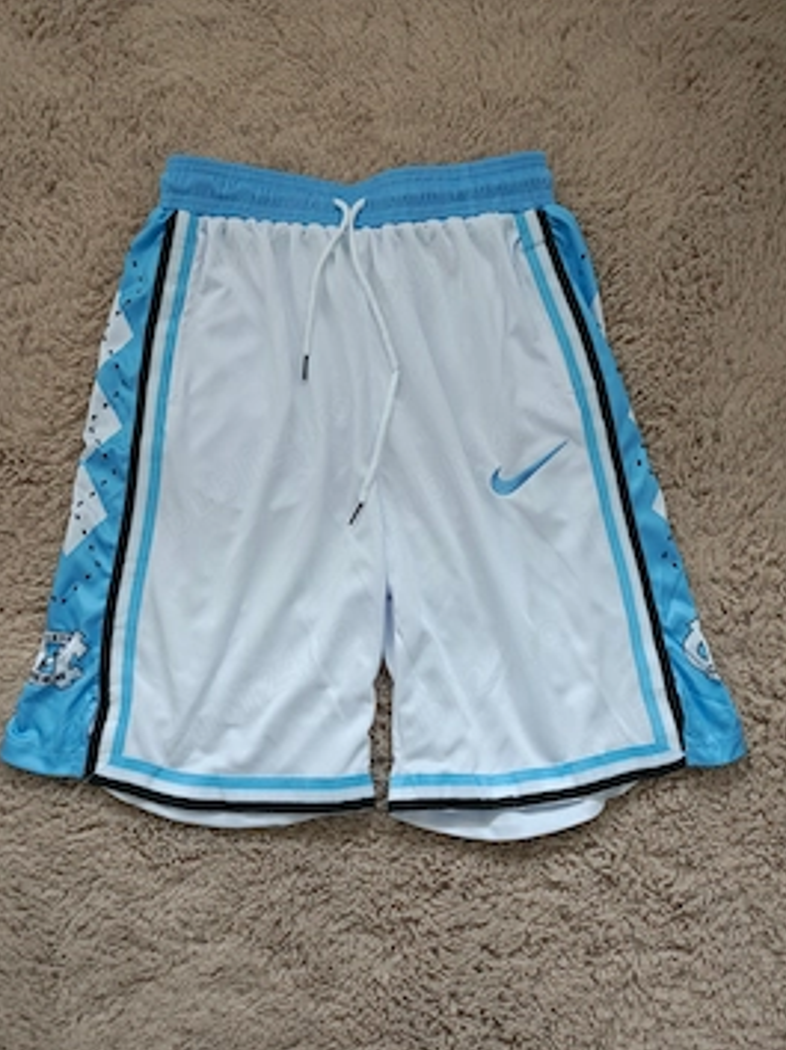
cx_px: 362
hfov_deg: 53.0
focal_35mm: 26
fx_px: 788
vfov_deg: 67.3
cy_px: 513
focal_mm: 6.57
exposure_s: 1/50.8
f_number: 1.6
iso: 1600
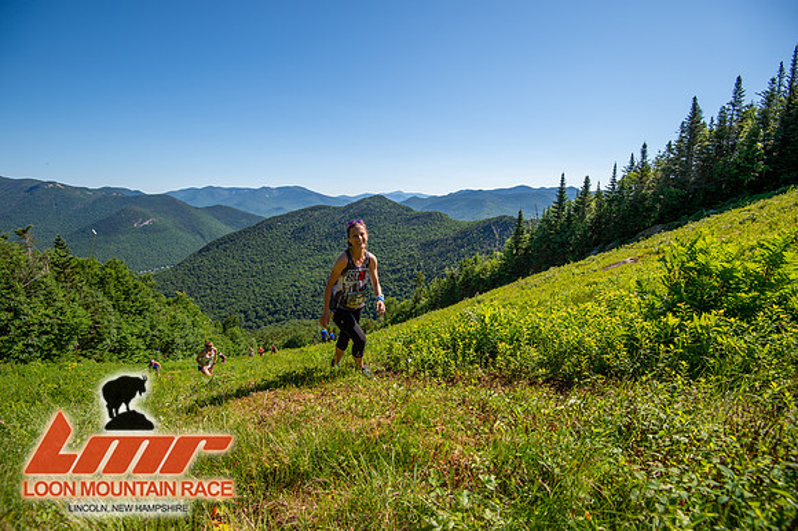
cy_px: 266
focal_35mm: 16
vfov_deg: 73.7
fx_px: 354
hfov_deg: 96.8
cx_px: 399
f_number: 5
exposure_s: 1/640
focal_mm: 16
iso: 100
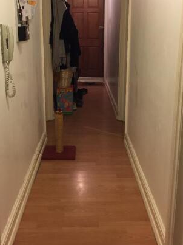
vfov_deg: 44.6
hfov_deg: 34.3
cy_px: 99
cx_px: 83
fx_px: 296
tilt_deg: -12.4
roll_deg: +0.6
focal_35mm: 42
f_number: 2.2
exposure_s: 1/33
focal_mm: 4.15
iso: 100
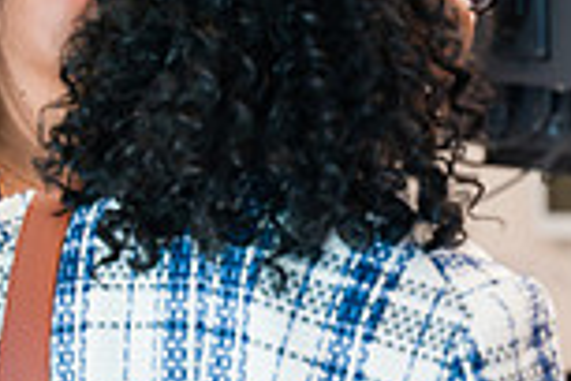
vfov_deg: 3.2
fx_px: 6820
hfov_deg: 4.7
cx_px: 989
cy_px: 198
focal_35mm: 430
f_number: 3.2
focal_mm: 110
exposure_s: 1/200
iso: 400
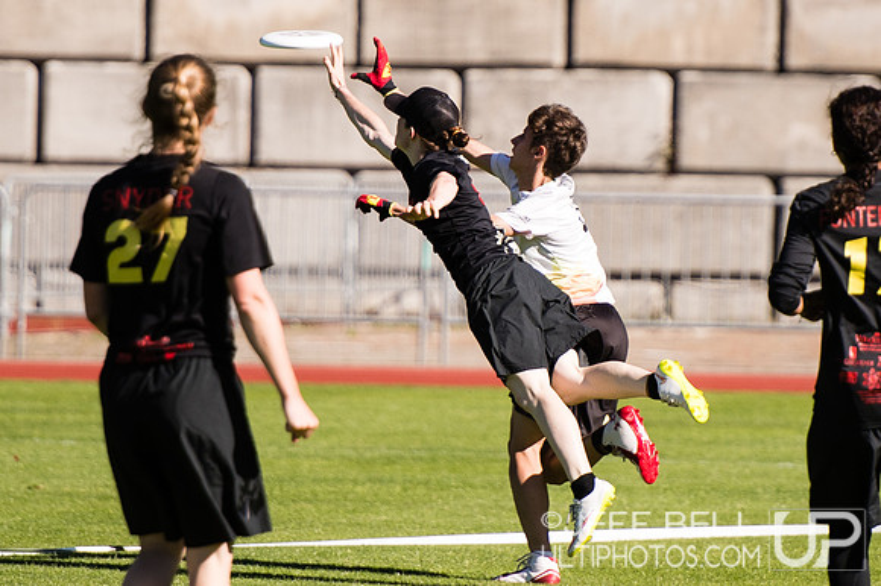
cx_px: 534
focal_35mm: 715
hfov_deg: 2.9
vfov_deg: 1.9
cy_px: 232
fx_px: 17482
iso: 100
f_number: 2.8
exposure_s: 1/2500
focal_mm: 200
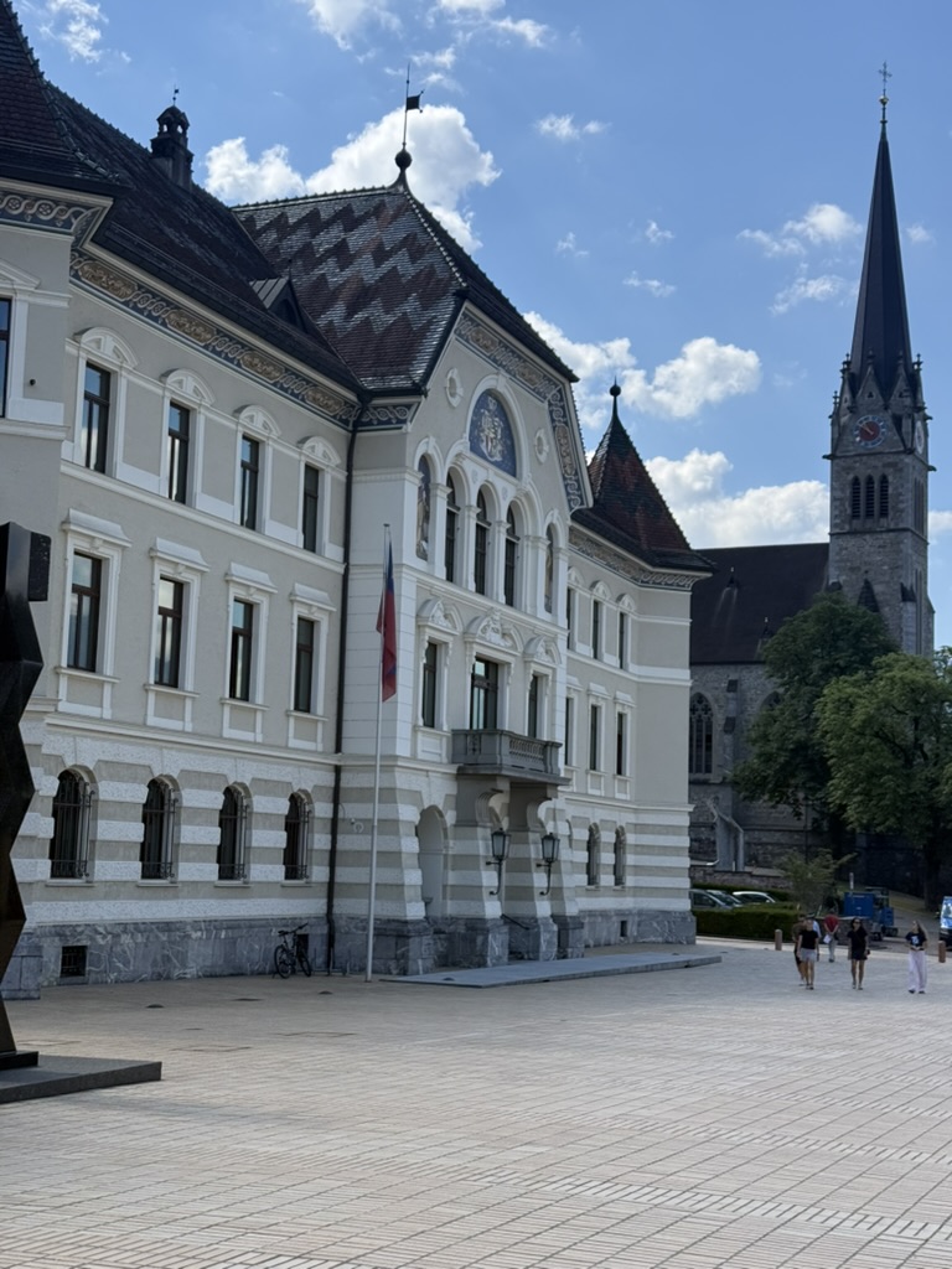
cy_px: 634
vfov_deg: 39.7
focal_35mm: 48
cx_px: 476
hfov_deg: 30.3
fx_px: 1760
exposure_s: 1/5208
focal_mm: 6.76
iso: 100
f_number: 1.78
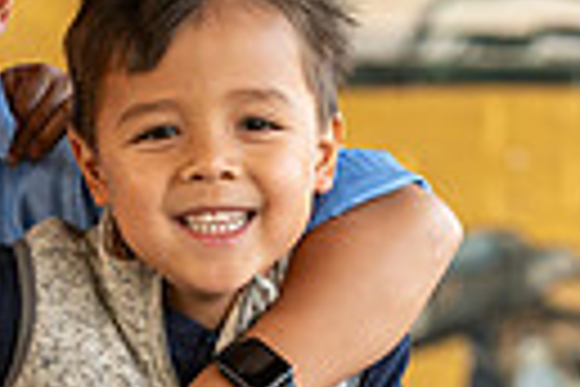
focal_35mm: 564
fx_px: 9086
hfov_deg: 3.7
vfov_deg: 2.4
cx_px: 220
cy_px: 216
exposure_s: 1/200
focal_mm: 125
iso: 400
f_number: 3.5
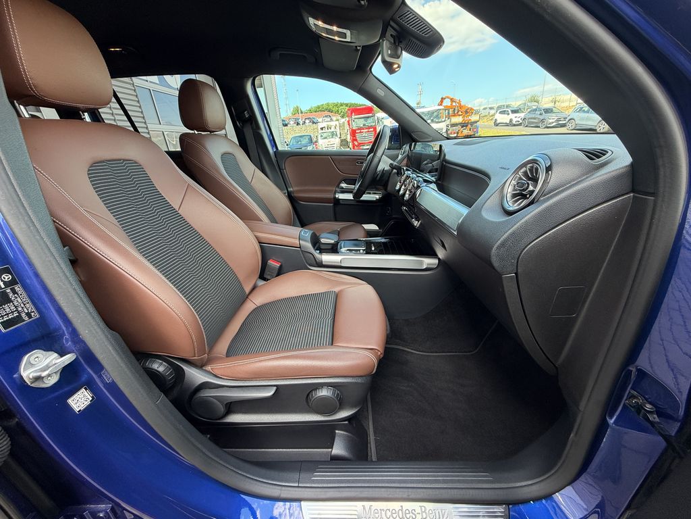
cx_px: 346
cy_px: 260
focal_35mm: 14
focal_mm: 2.22
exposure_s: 1/121
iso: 100
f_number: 2.2
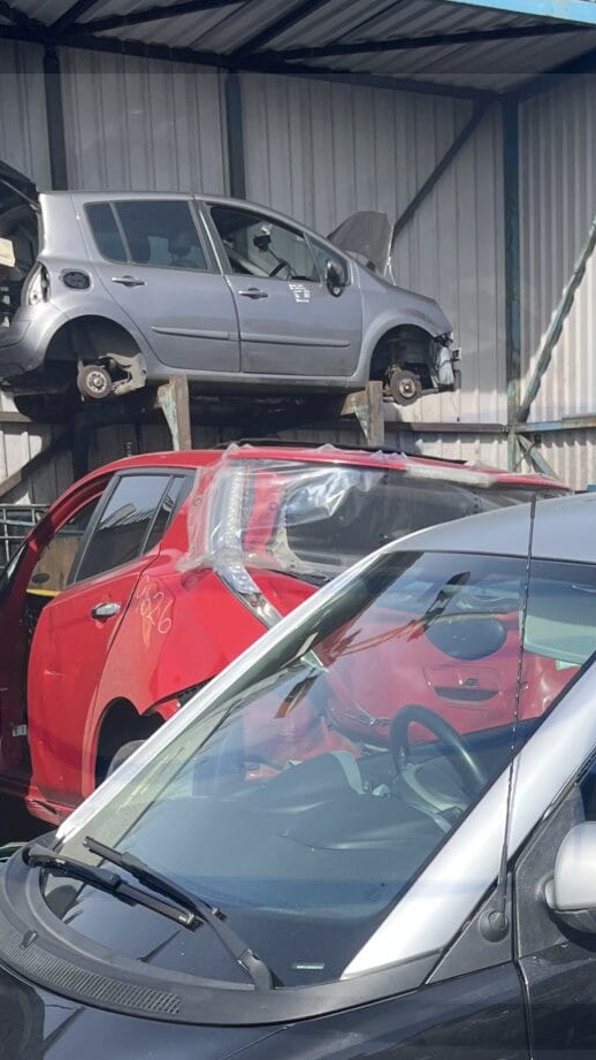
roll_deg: -0.3
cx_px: 627
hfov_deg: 18.5
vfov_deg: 31.7
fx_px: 1770
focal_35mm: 63
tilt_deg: -13.4
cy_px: 958
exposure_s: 1/1832
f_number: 1.6
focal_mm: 5.1
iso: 50
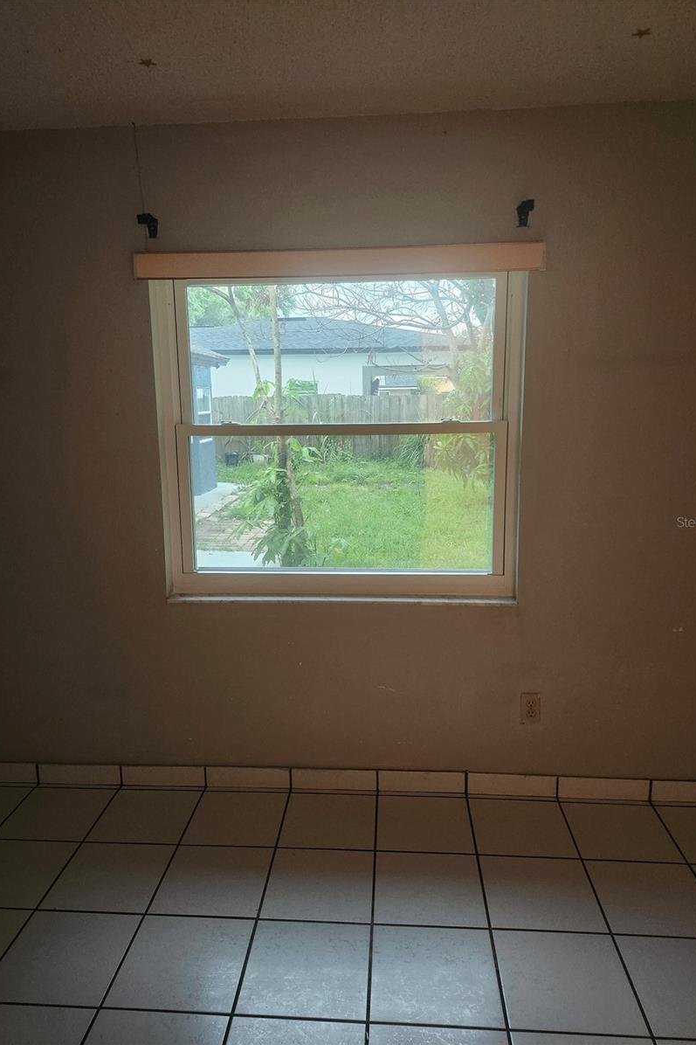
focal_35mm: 24
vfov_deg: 73.8
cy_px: 522
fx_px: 696
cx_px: 346
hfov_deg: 53.1
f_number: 1.8
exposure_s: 1/120
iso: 1000
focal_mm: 5.54
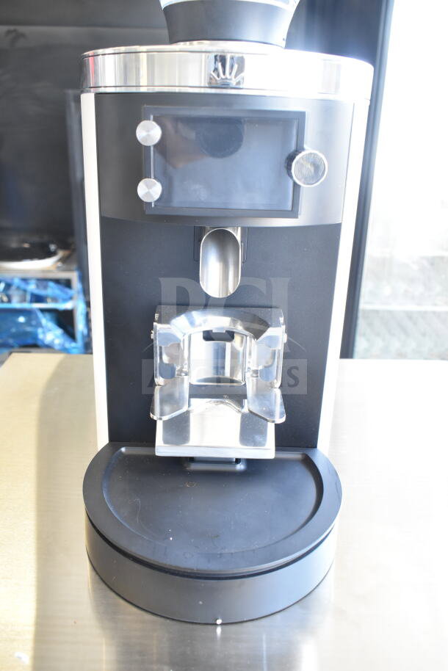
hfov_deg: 43.6
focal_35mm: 30
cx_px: 224
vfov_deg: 61.9
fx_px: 560
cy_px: 336
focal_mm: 20
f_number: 5
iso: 1600
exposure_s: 1/100
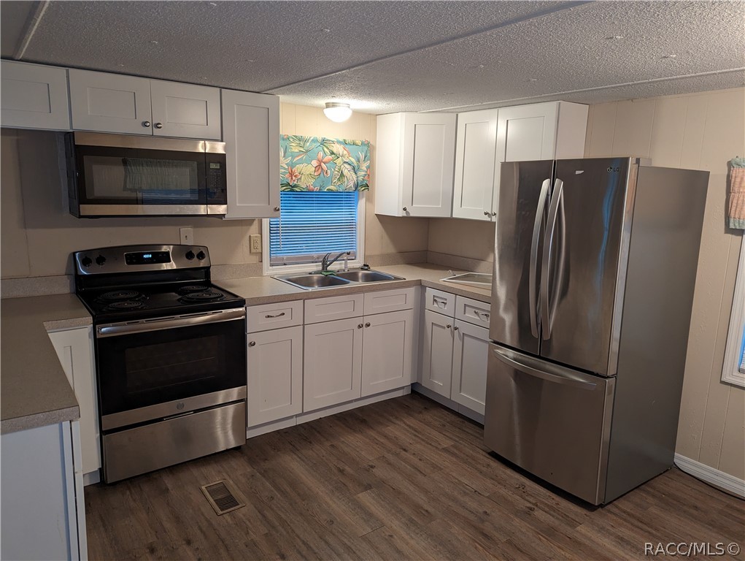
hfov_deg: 71.5
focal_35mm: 24
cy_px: 280
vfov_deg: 56.9
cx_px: 372
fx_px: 517
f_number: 1.85
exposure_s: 1/60
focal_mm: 6.81
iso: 289
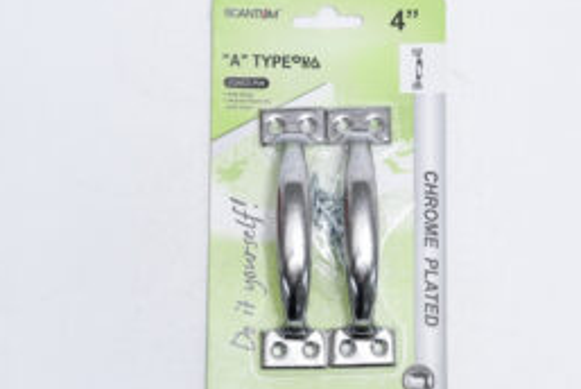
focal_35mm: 117
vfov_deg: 11.7
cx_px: 364
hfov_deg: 17.4
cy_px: 191
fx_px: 1890
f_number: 9
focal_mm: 70
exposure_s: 1/200
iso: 3200
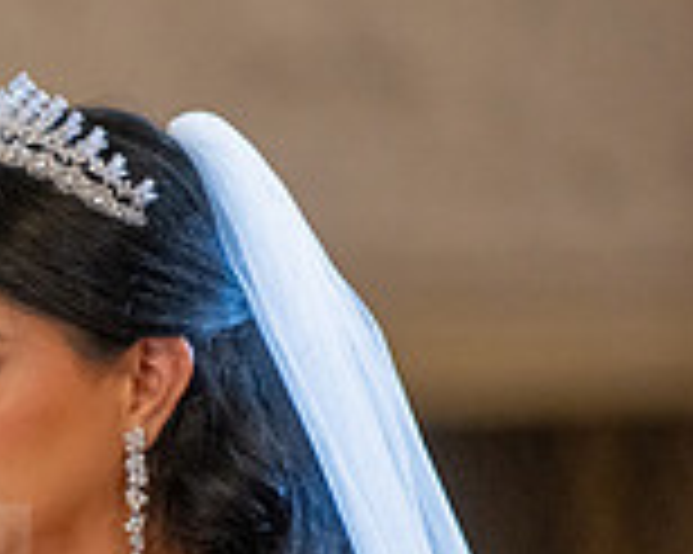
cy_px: 610
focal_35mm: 706
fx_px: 14471
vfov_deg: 2.2
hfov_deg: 2.7
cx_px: -351
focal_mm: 200
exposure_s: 1/100
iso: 1000
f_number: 2.8
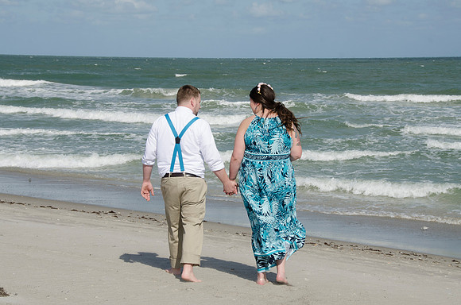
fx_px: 1054
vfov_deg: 16.5
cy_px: 152
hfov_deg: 24.7
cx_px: 230
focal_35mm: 82
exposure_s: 1/250
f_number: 11
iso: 100
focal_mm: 55
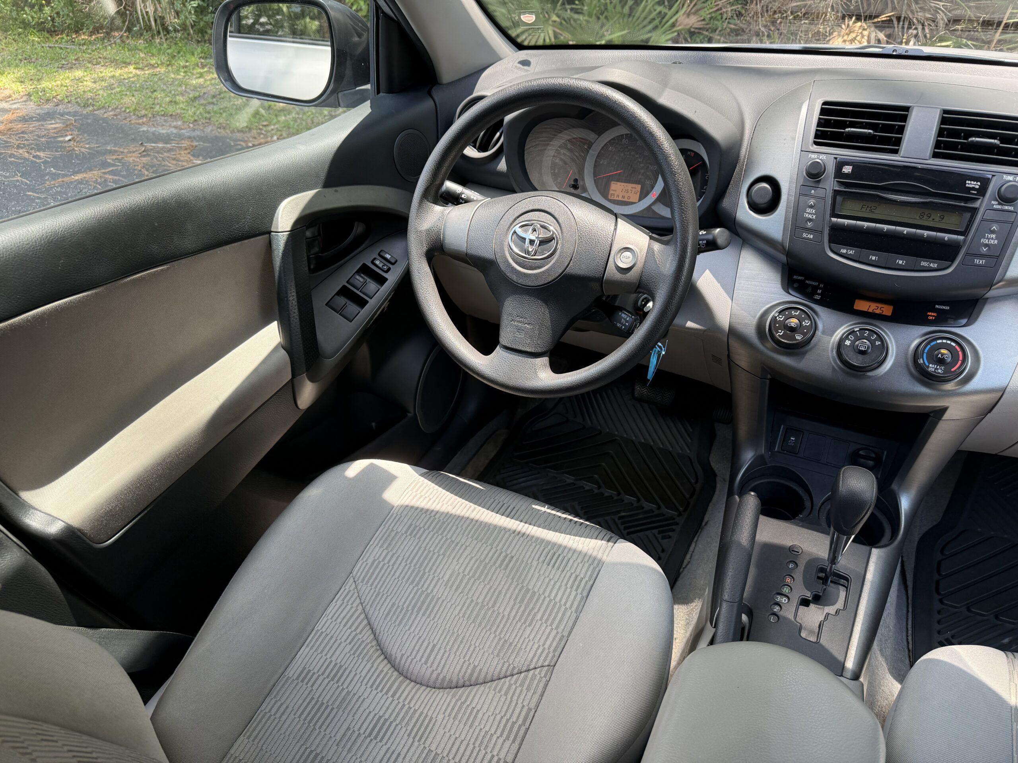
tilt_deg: -33.0
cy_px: 382
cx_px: 509
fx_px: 706
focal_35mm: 24
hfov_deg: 71.6
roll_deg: +1.5
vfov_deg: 56.8
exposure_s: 1/234
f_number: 1.78
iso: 125
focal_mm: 6.76
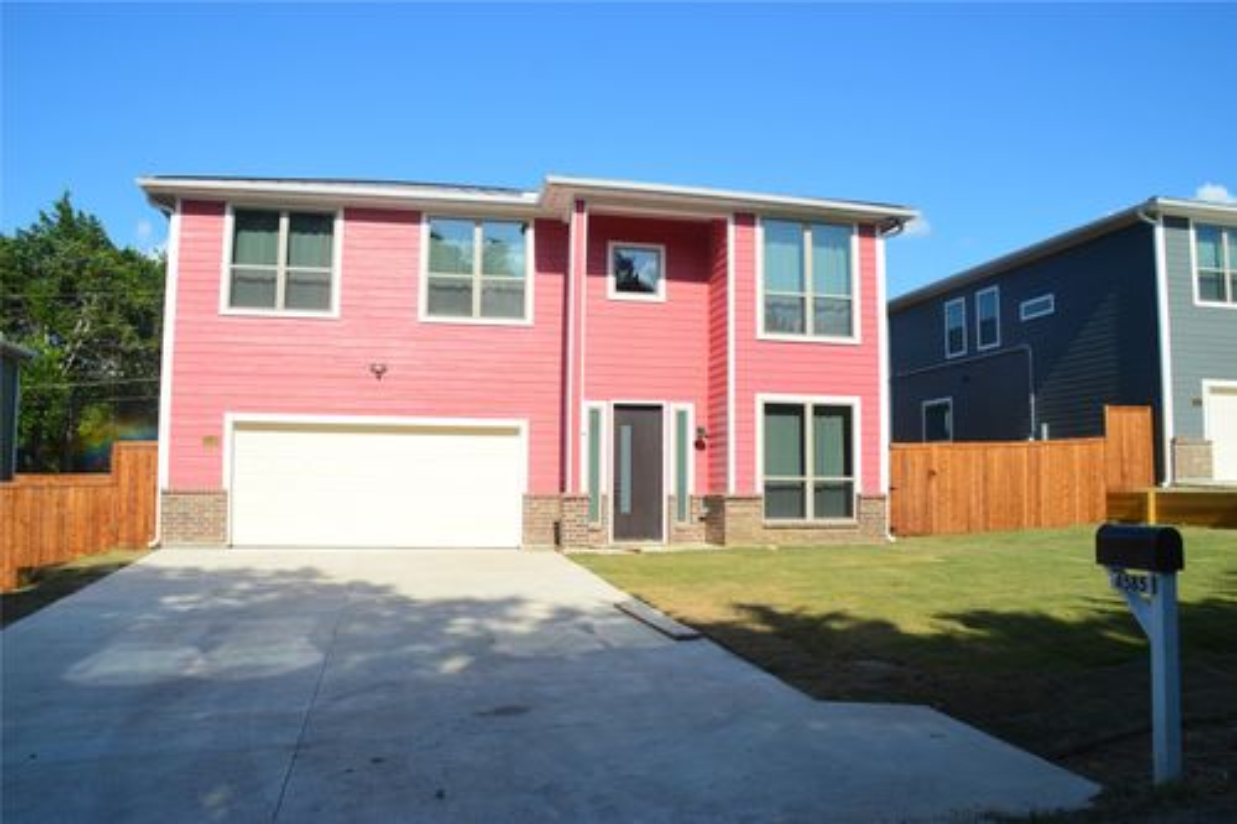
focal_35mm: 27
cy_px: 412
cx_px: 618
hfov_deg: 67.4
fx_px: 927
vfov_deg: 47.9
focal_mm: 18
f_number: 11
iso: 280
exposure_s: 1/500
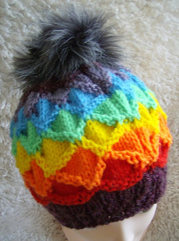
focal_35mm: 36
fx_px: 249
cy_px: 120
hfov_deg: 39.5
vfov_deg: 51.5
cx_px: 90
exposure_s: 1/19.4
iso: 200
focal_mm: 6
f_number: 2.8
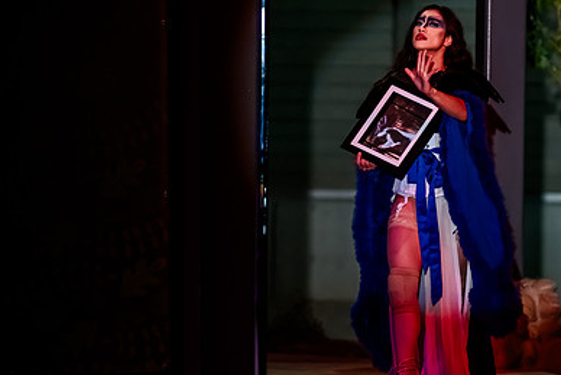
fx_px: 4505
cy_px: 141
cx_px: 386
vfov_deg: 4.8
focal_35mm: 289
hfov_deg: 7.1
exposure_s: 1/400
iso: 2000
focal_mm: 160
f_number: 2.8
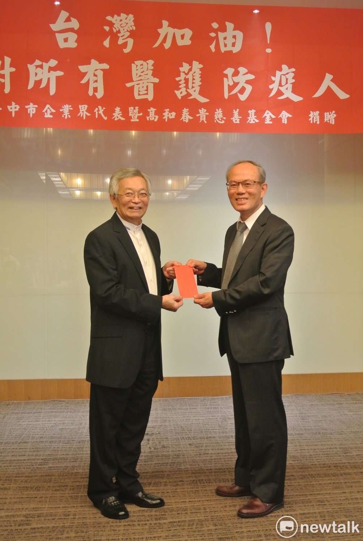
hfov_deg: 28.7
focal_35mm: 47
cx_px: 182
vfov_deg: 41.9
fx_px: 709
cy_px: 270
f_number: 4.5
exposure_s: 1/10
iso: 800
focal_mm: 17.5
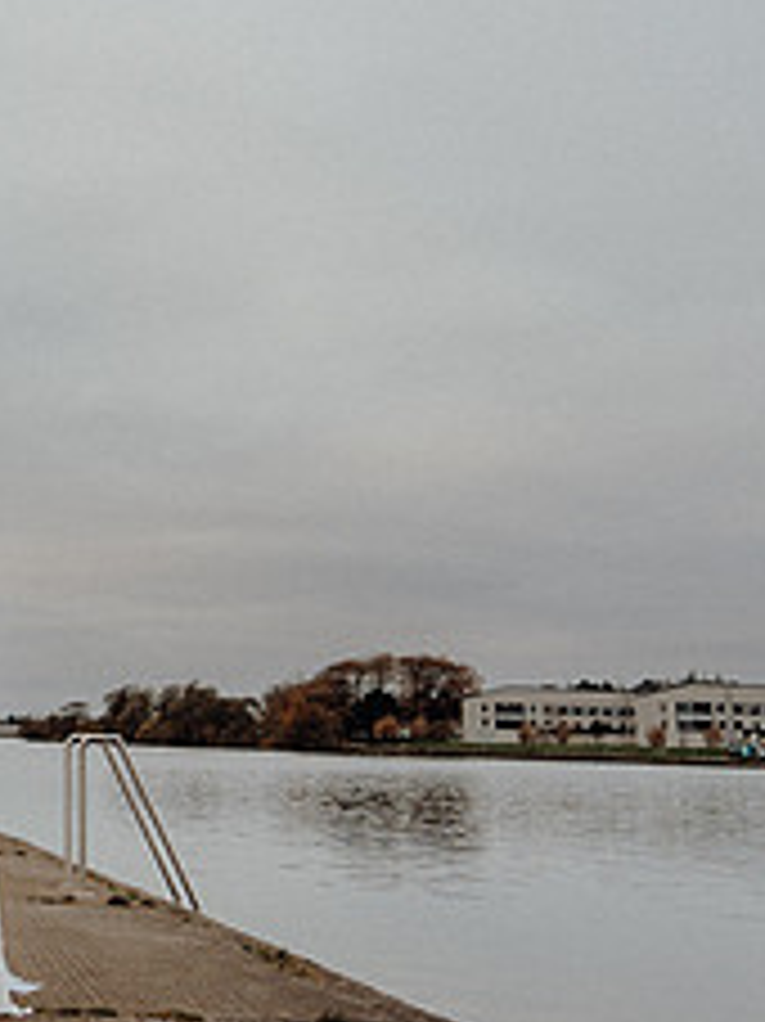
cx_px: -252
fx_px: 1740
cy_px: 385
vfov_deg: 32.6
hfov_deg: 22.1
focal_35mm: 59
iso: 160
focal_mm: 24
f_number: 3.5
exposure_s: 1/200
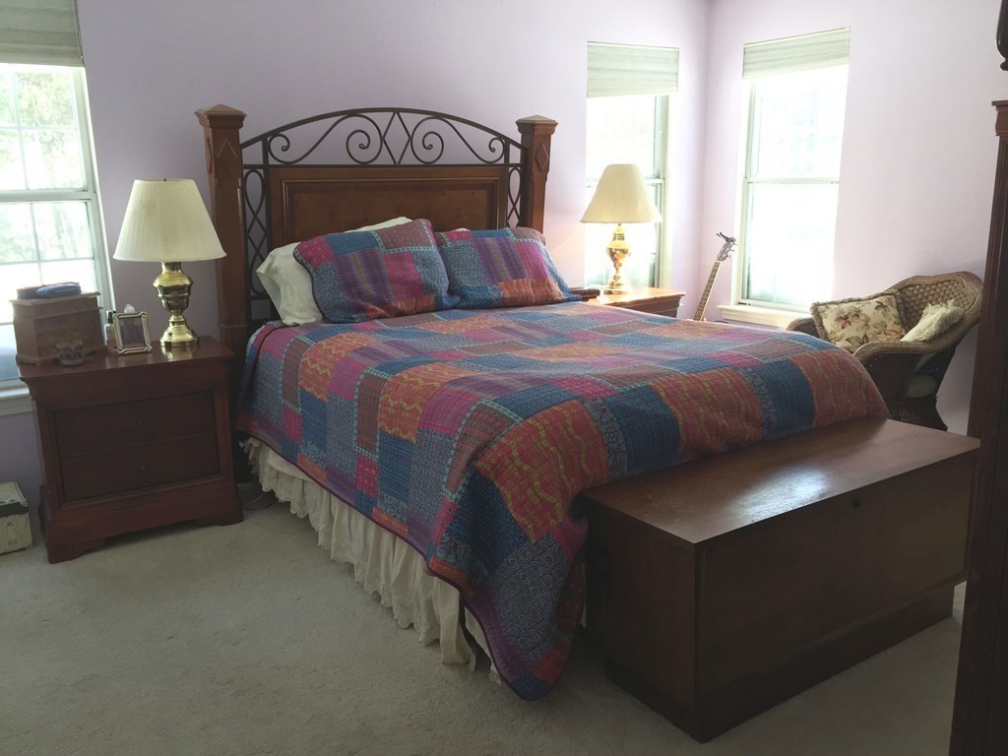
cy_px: 378
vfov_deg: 48.2
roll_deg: +0.6
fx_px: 844
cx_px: 504
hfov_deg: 61.7
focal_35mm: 29
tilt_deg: -14.1
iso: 50
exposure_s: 1/120
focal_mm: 4.15
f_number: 2.2
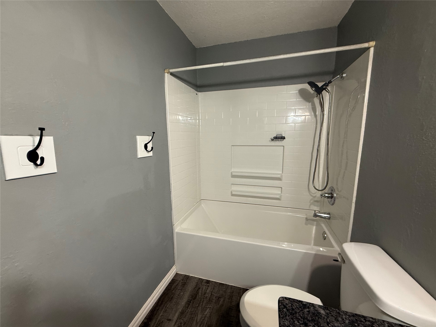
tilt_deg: -8.8
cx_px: 218
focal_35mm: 14
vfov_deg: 85.7
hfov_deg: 102.1
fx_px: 176
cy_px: 164
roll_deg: +0.2
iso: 200
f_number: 2.2
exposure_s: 1/60
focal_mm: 2.22
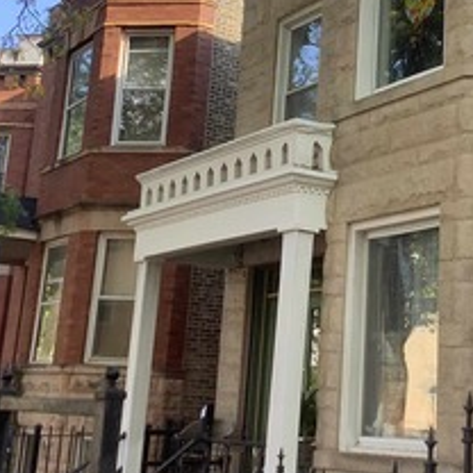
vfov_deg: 25.8
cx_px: 363
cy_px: 121
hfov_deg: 25.7
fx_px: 1020
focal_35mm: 66
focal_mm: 3.3
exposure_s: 1/134
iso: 25
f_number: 2.4
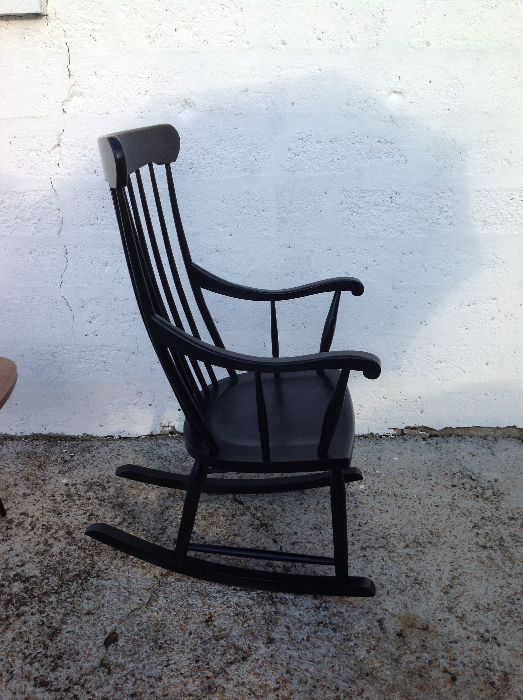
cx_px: 262
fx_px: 707
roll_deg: -1.2
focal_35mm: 35
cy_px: 350
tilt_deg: -25.6
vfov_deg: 52.7
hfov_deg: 40.6
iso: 50
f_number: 2.4
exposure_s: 1/657
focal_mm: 4.28
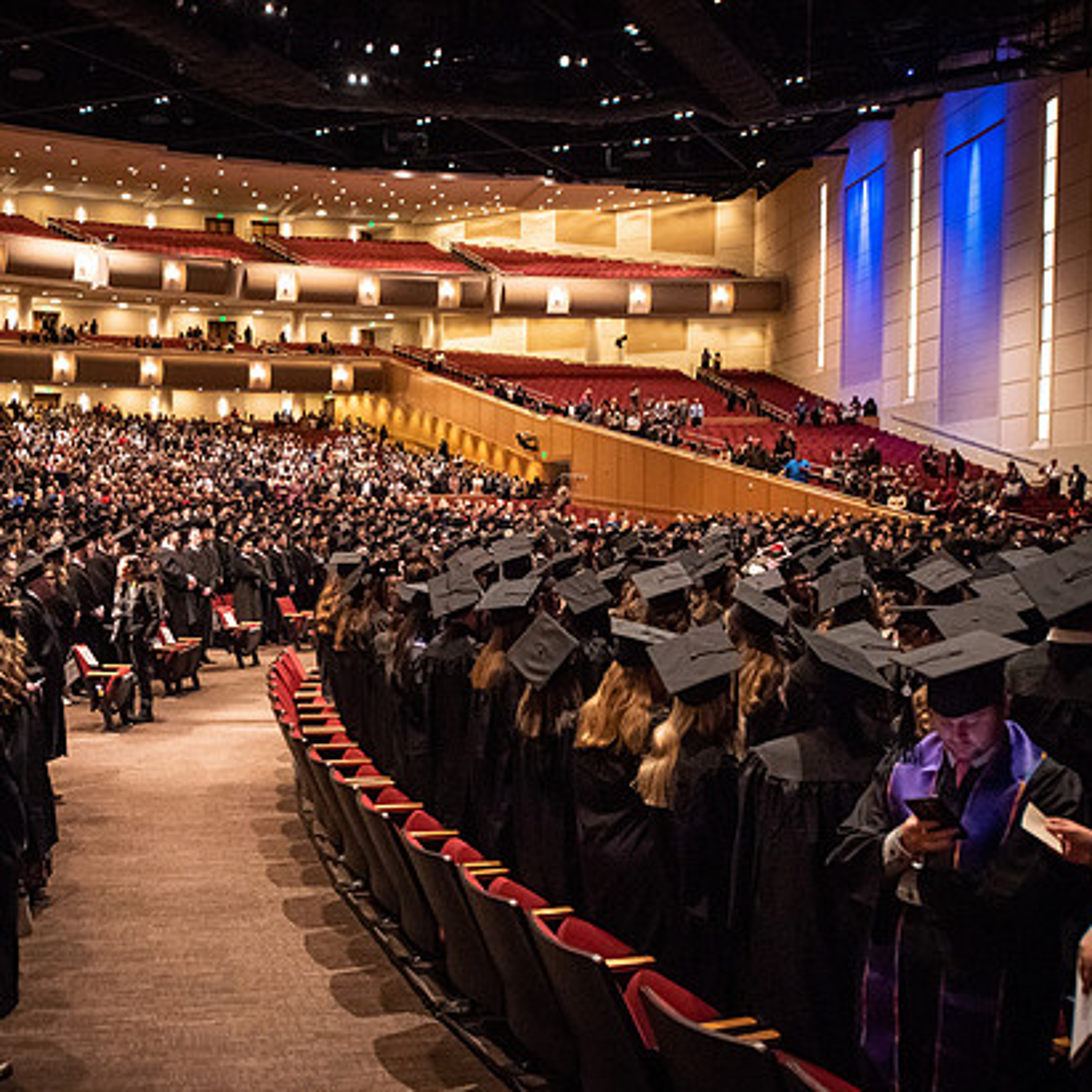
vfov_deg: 44.9
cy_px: 592
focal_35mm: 37
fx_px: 1321
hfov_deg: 43.6
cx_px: 280
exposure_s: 1/160
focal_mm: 24
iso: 5000
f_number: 2.8
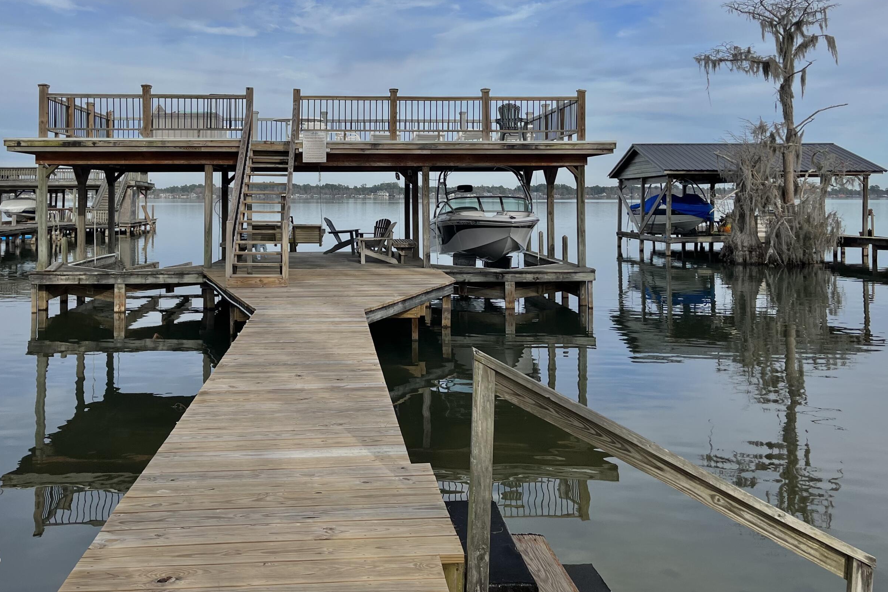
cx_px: 384
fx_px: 839
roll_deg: +0.1
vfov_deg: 38.2
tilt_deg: +0.7
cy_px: 176
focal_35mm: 34
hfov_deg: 55.6
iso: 50
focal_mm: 5.1
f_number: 1.6
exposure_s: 1/3521
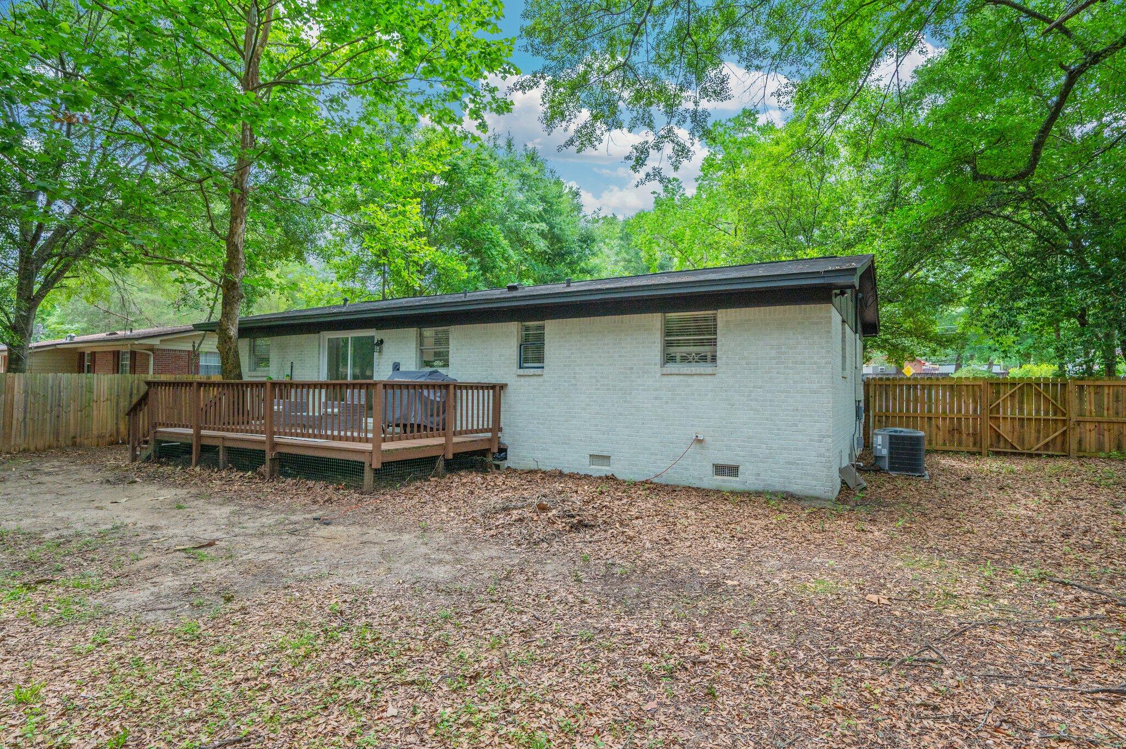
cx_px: 563
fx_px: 578
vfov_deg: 65.9
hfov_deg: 88.5
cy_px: 374
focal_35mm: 18
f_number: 9
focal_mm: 18.5
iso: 640
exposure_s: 1/400
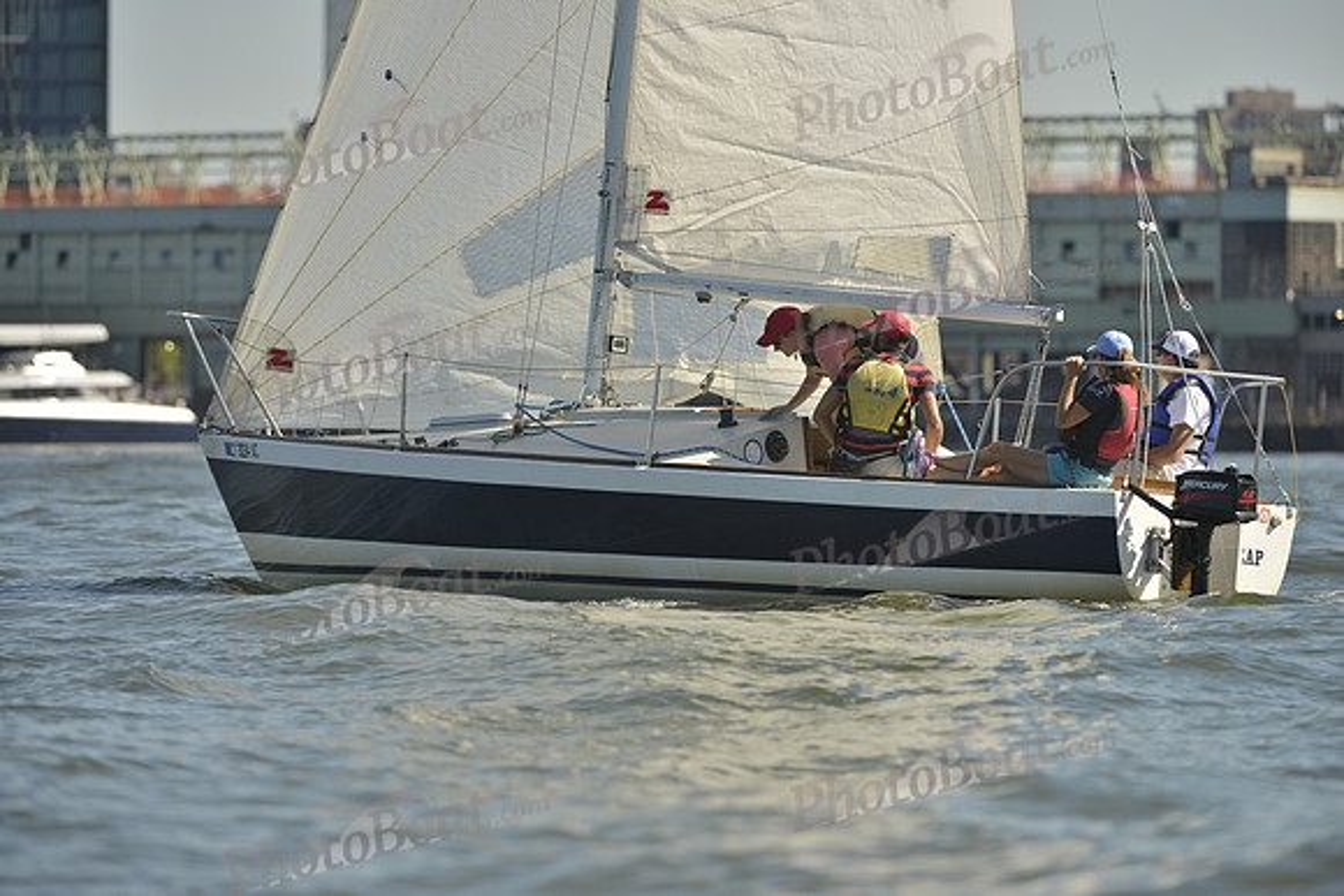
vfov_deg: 4.7
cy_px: 448
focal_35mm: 290
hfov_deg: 7.1
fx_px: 10829
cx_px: 672
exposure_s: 1/1250
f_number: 4.5
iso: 200
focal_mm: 290
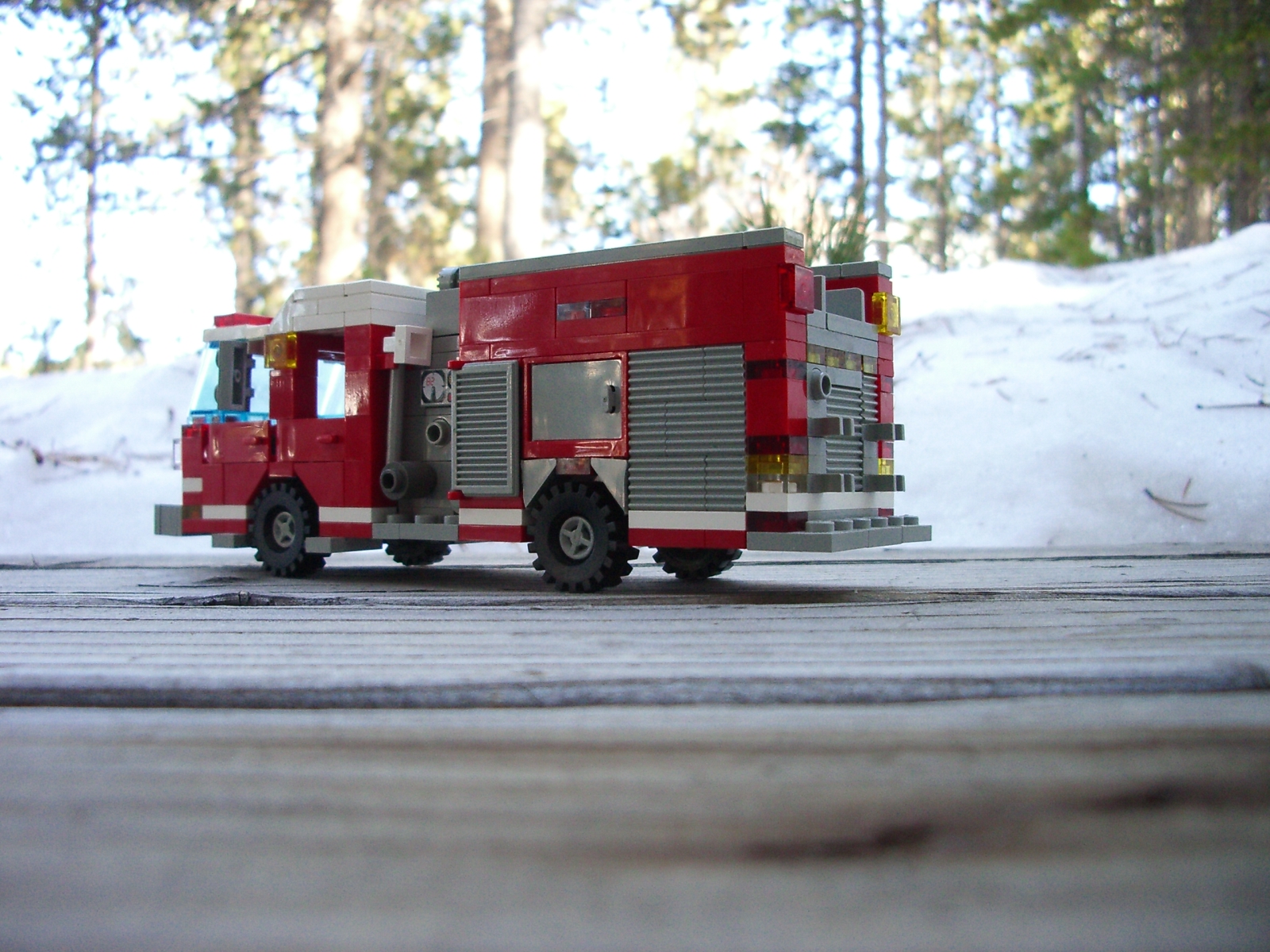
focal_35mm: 35
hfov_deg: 52.6
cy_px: 476
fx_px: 1284
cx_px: 635
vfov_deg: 40.7
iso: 200
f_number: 2.6
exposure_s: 1/80
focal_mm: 5.8
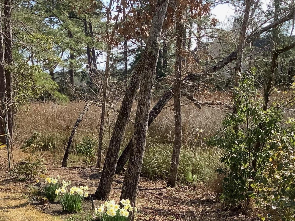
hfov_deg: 28.1
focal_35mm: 68
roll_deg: +3.8
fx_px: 580
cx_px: 71
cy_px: 238
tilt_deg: -14.6
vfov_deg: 20.7
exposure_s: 1/662
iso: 25
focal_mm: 3.3
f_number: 2.4
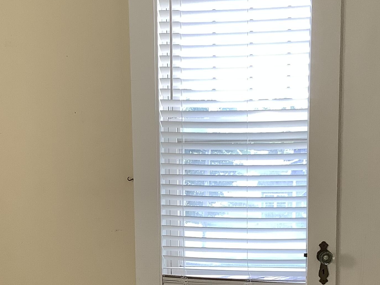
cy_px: 238
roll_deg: +0.1
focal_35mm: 68
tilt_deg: -8.0
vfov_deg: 21.3
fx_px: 746
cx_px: 167
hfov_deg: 28.5
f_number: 2.4
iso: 50
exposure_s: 1/60
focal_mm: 3.3
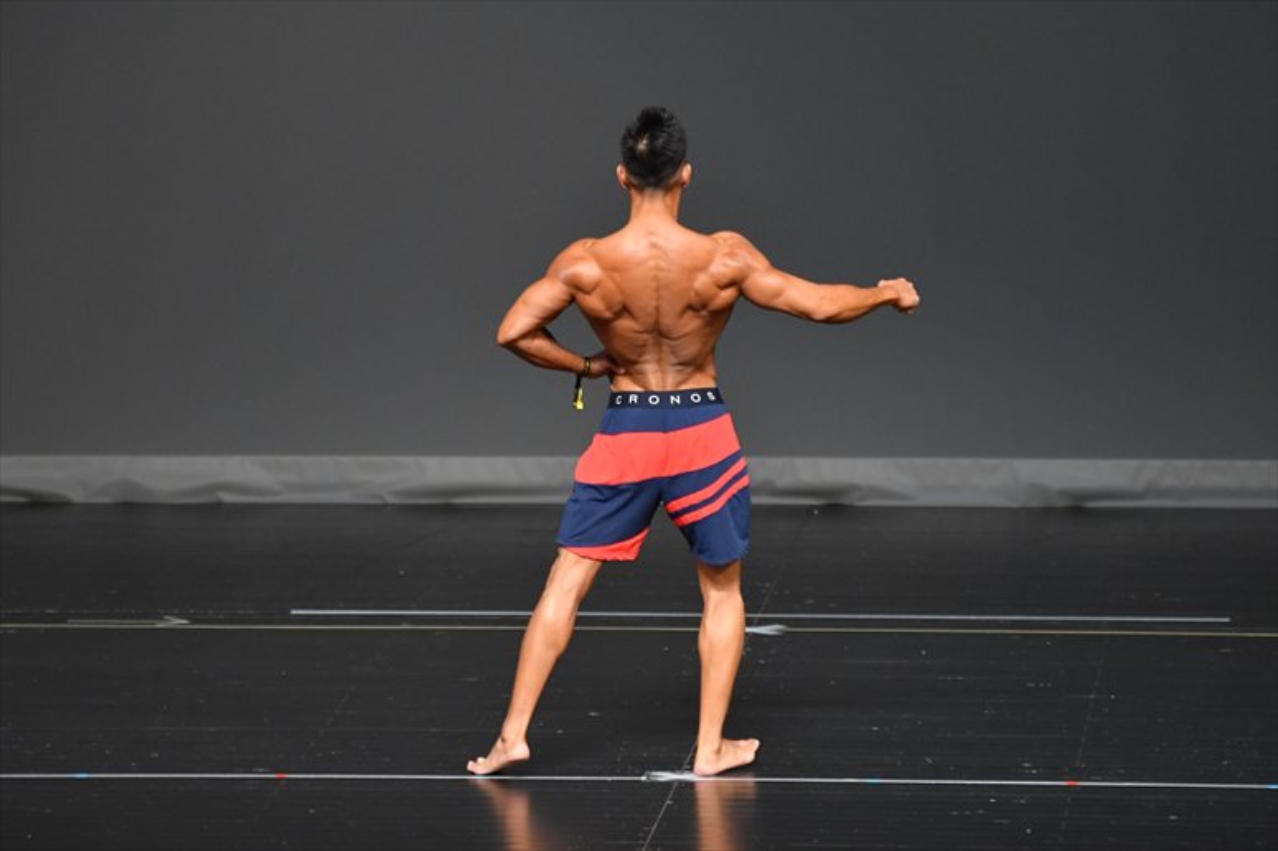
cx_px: 639
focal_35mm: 315
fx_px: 11177
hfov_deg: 6.5
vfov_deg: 4.4
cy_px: 426
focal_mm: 210
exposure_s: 1/400
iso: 2500
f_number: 5.6
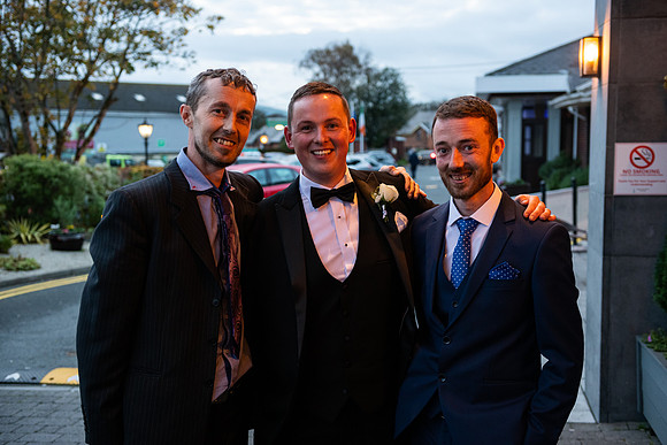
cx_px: 334
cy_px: 222
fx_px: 834
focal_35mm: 45
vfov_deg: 29.9
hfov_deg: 43.6
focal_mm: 45
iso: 800
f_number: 3.5
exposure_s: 1/160
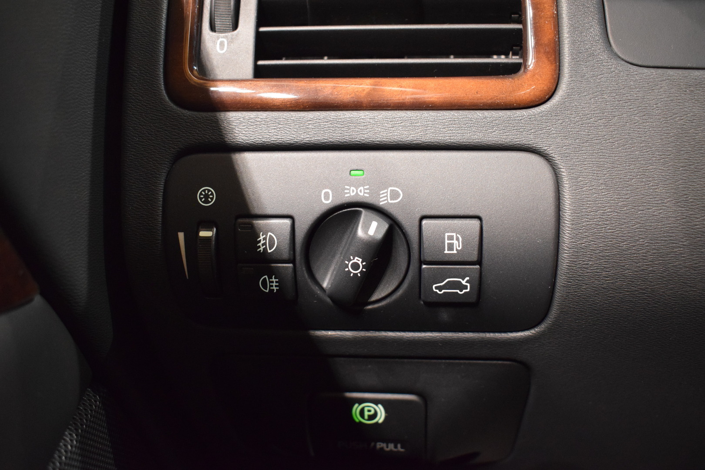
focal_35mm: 38
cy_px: 235
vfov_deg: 35.5
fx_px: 734
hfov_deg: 51.3
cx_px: 352
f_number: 4
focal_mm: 25
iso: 3200
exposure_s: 1/40
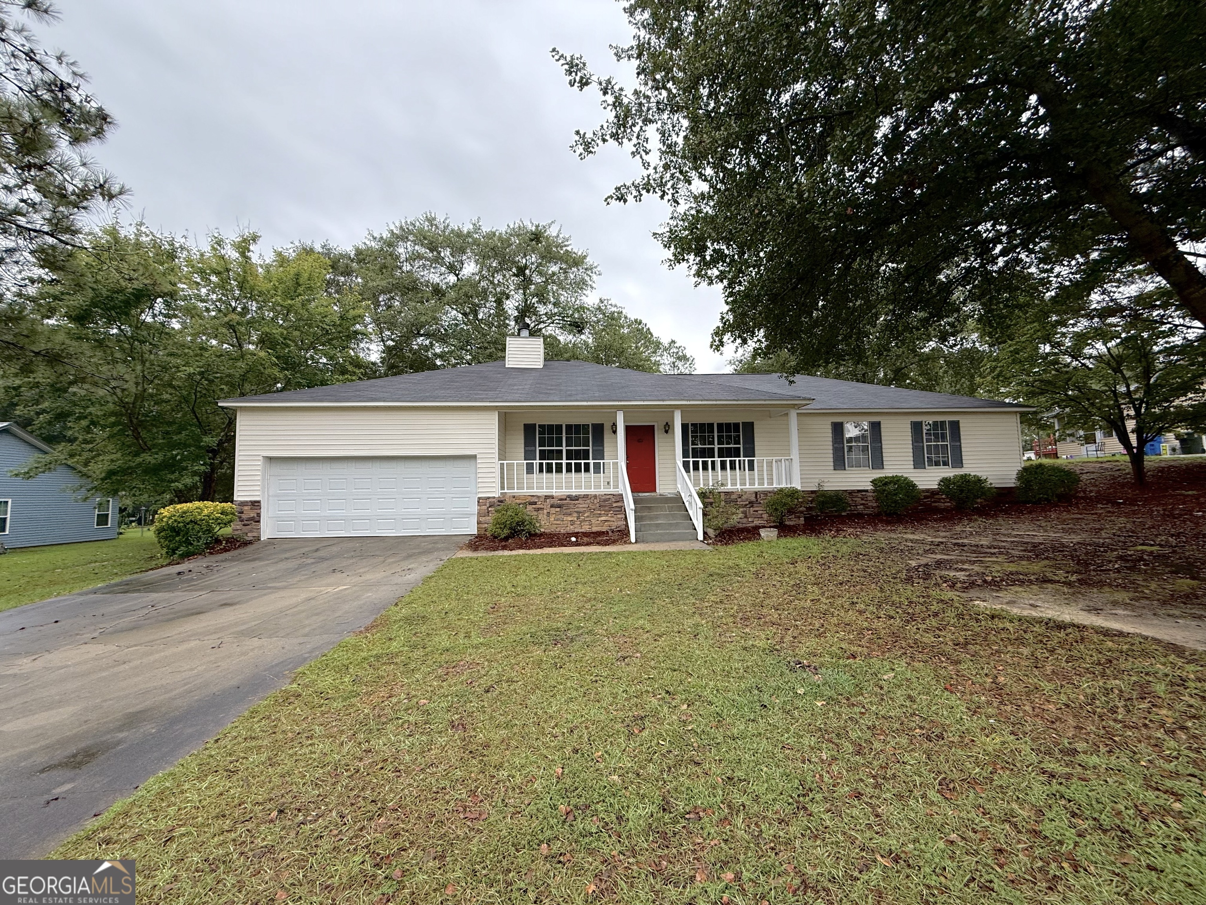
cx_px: 603
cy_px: 452
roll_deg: +0.7
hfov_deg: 102.1
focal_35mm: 14
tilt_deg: +4.4
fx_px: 488
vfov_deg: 85.7
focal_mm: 2.22
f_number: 2.2
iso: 64
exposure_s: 1/228
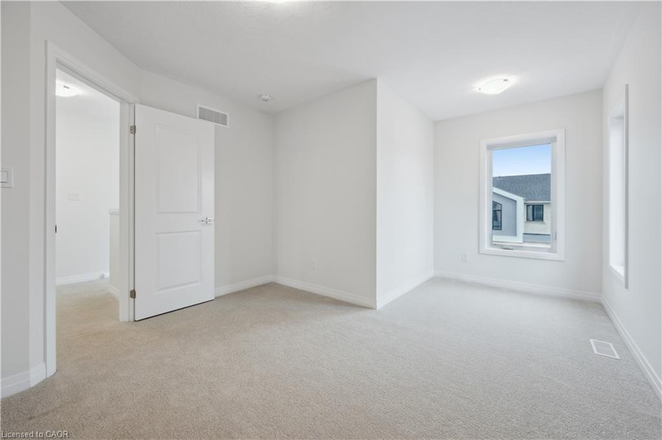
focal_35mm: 14
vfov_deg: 81.1
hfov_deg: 104.3
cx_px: 331
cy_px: 220
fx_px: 257
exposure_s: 1/50
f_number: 8
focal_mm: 14
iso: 200
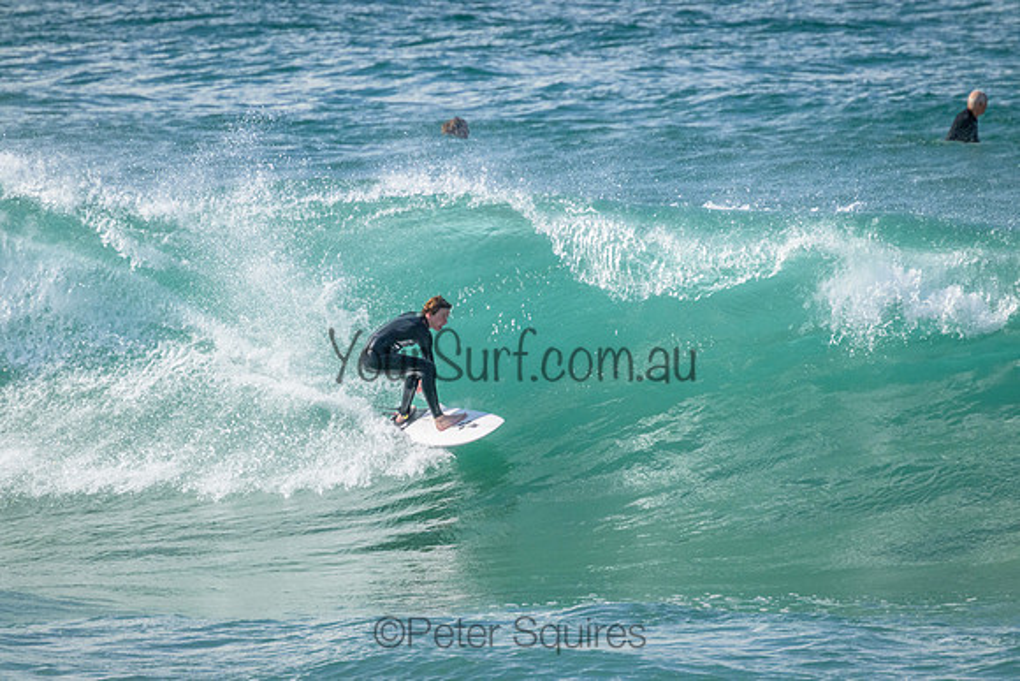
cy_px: 340
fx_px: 22671
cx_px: 510
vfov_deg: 1.7
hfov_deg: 2.6
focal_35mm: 800
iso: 3200
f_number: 11
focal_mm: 800
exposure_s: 1/1600
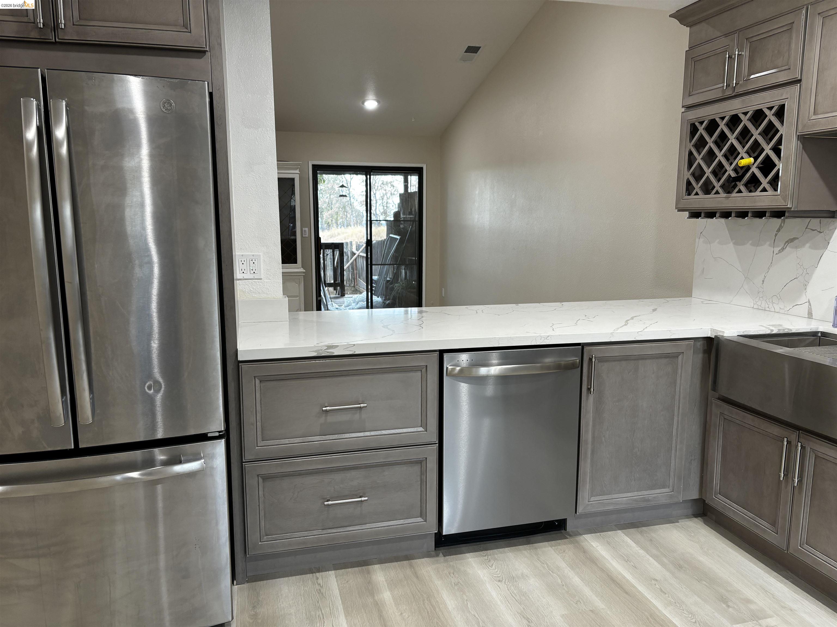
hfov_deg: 67.3
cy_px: 314
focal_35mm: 26
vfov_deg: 53.1
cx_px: 418
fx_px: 629
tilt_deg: -9.5
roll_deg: -0.2
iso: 80
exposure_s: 1/60
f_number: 1.6
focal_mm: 5.96
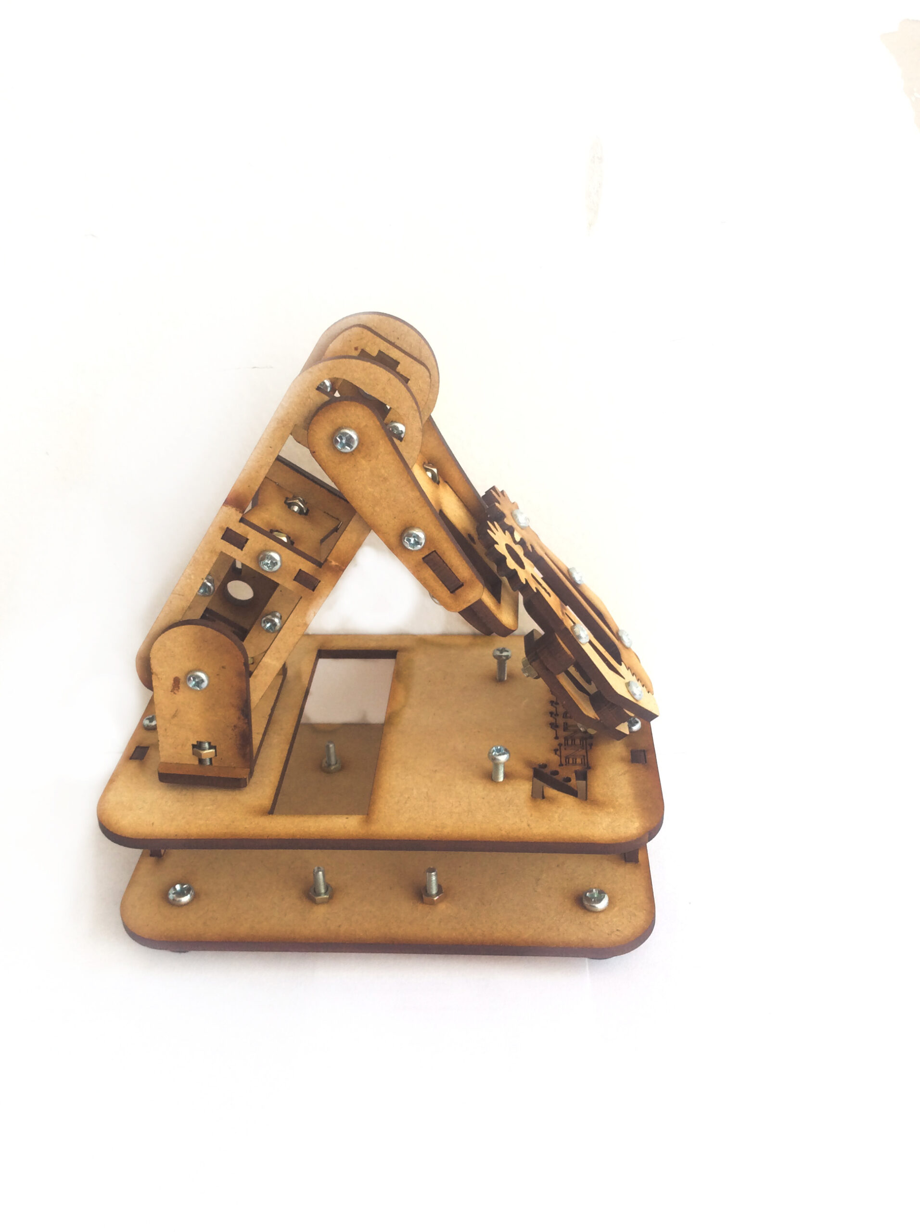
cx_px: 460
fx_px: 1137
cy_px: 616
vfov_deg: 56.9
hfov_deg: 44.1
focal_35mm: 32
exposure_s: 1/24
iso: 50
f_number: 2.4
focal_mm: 3.3
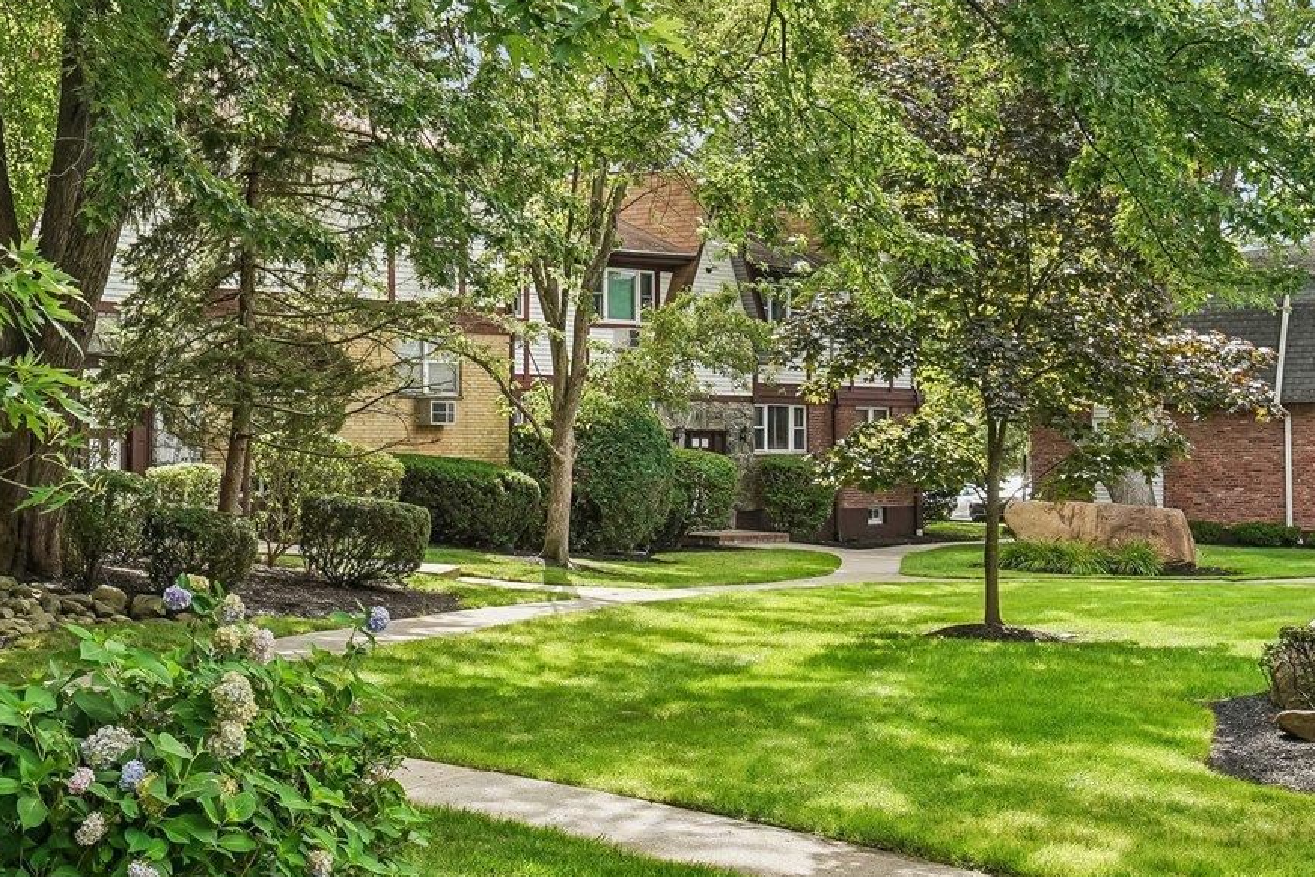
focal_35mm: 61
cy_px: 453
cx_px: 449
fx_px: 2228
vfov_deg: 22.3
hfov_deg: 32.6
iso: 160
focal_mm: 26
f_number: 8
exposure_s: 1/100
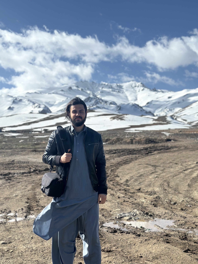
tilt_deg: +5.2
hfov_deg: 30.3
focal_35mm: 48
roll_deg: +0.9
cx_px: 99
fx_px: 366
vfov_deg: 39.7
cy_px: 132
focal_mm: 6.86
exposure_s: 1/9804
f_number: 1.78
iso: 100
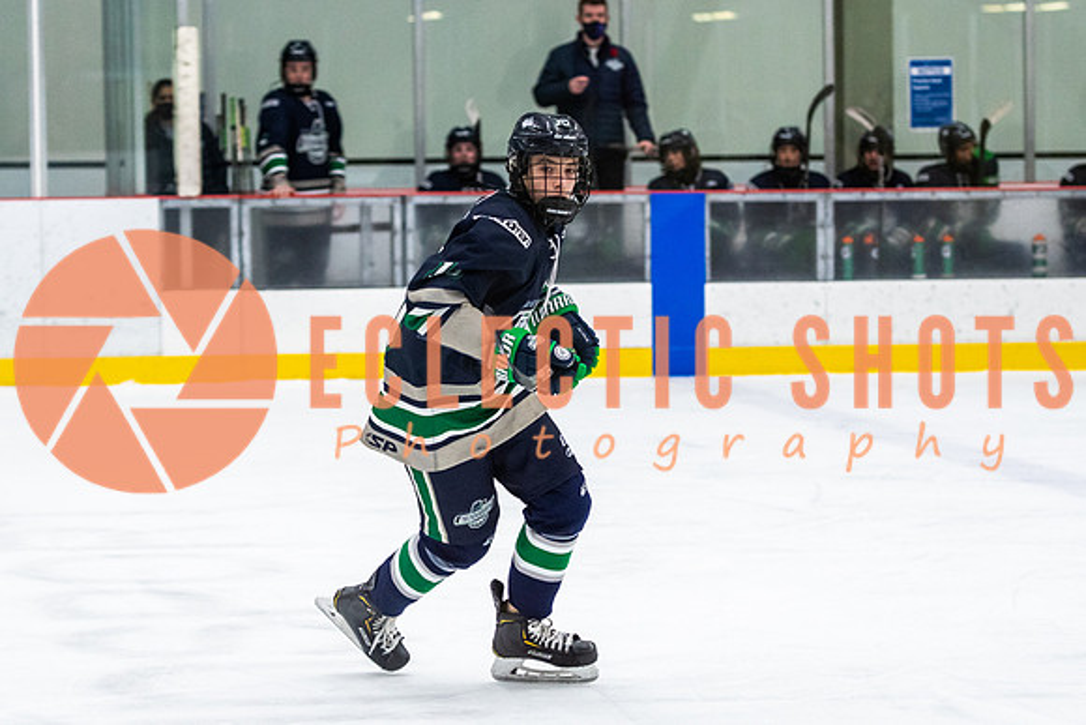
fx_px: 4918
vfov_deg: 8.4
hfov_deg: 12.6
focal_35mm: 163
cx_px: 433
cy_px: 289
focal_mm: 90
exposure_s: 1/640
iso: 1400
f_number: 2.8
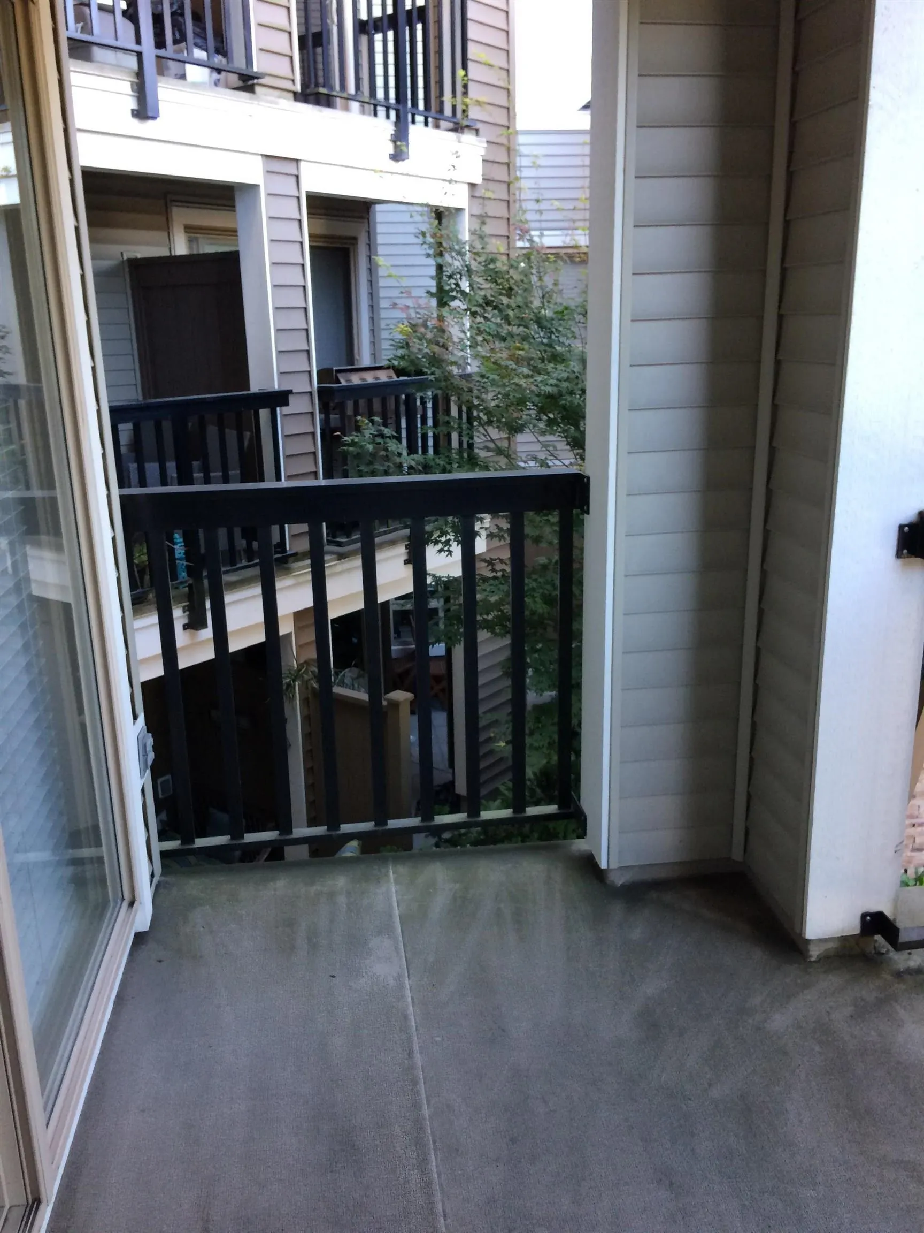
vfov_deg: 61.7
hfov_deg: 48.2
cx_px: 462
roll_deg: +2.5
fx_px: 1032
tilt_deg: -17.9
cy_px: 616
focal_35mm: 29
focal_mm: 4.15
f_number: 2.2
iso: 40
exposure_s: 1/30
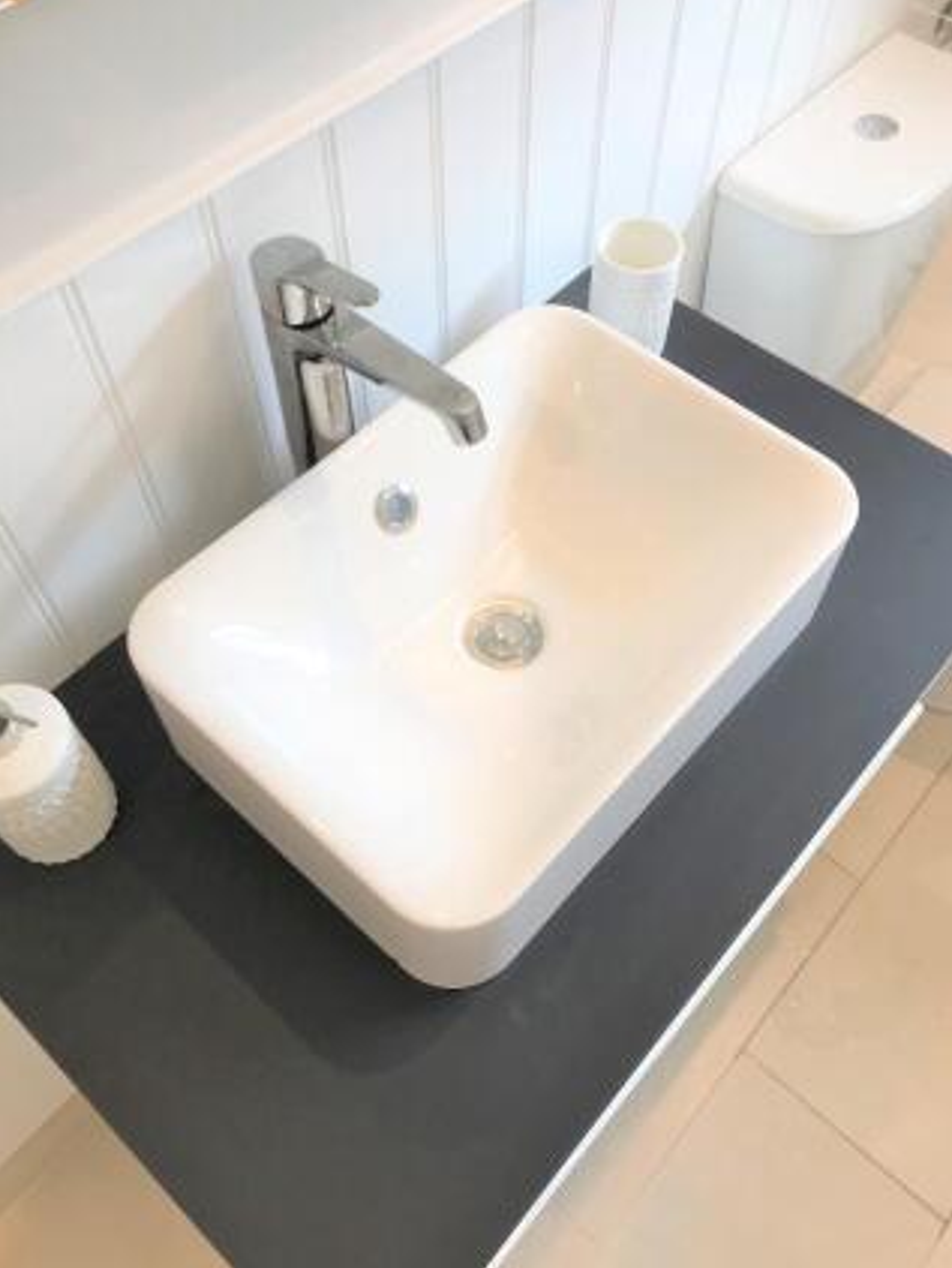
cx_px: 487
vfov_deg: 61.6
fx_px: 1062
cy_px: 629
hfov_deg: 48.3
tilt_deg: -55.9
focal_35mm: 29
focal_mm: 3.99
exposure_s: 1/50
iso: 20
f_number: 1.8
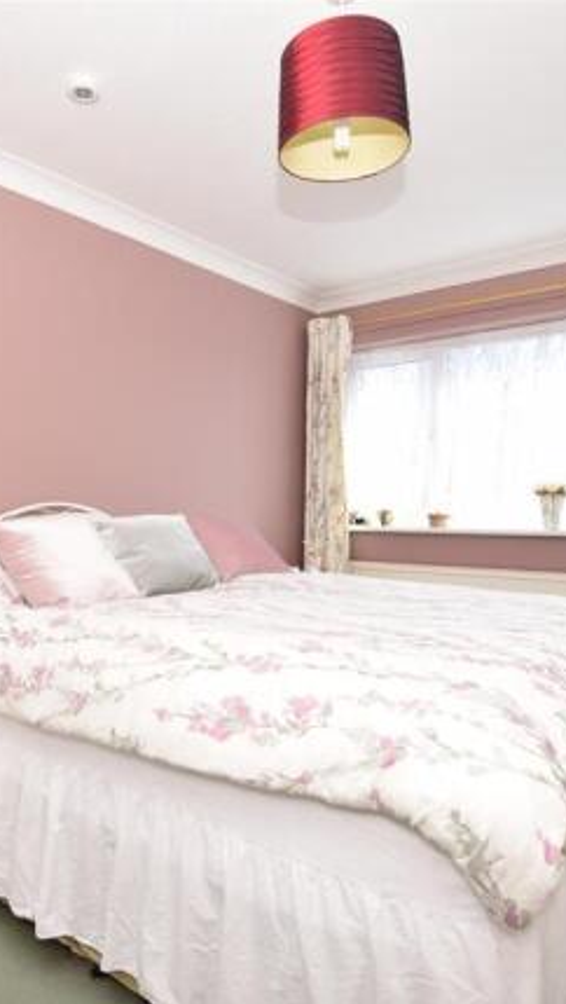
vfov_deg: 76.3
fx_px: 639
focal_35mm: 24
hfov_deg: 47.0
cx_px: 189
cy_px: 509
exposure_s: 1/200
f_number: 7.1
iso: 400
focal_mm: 10
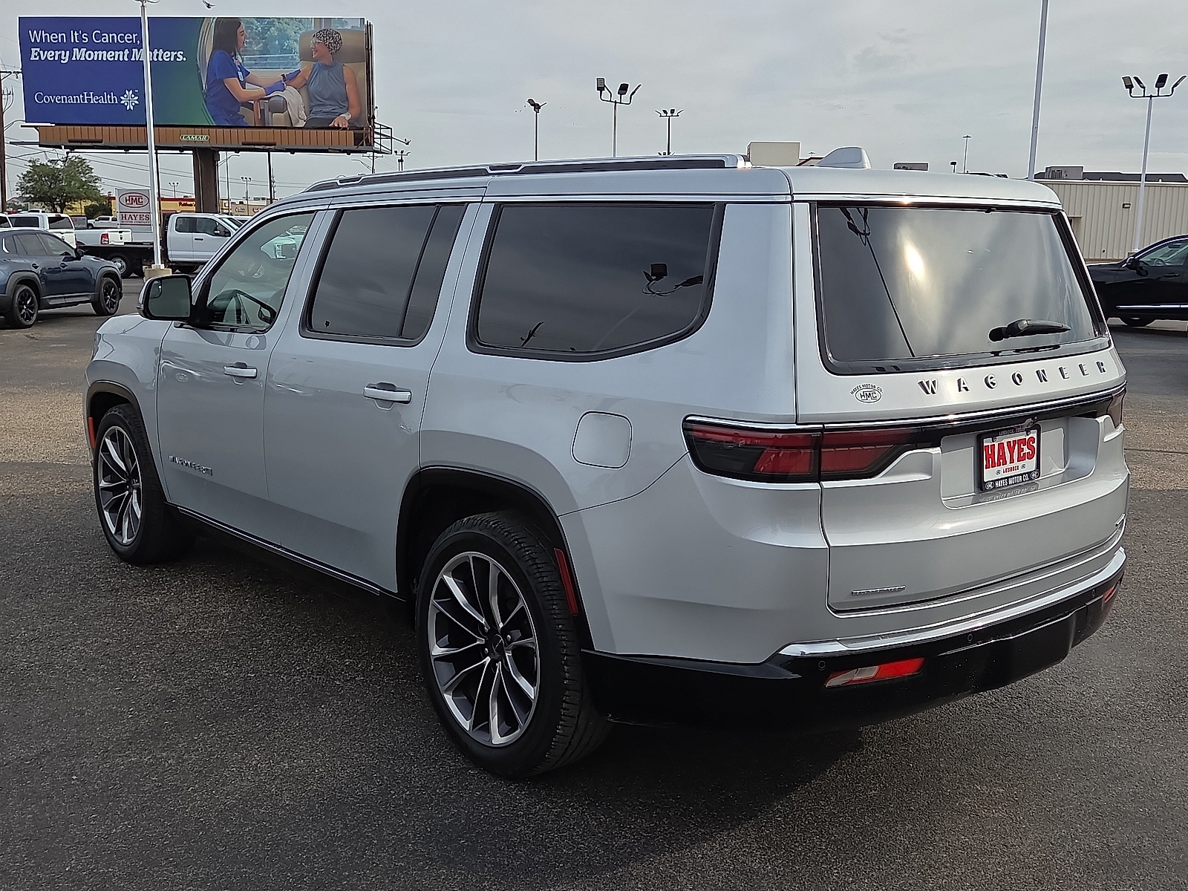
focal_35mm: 34
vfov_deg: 41.8
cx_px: 594
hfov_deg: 54.0
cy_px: 446
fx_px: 1167
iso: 25
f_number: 1.8
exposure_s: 1/1000
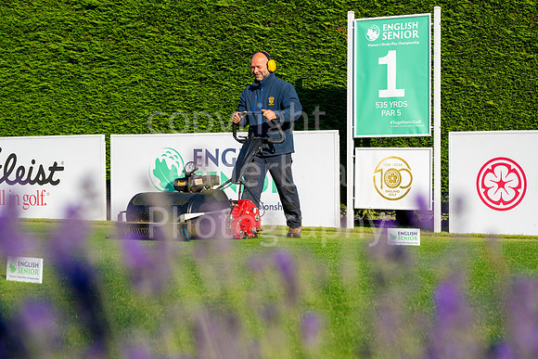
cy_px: 160
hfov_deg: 25.7
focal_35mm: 79
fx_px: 1178
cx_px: 298
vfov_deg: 17.3
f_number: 5.6
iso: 400
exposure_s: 1/1250
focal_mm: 71
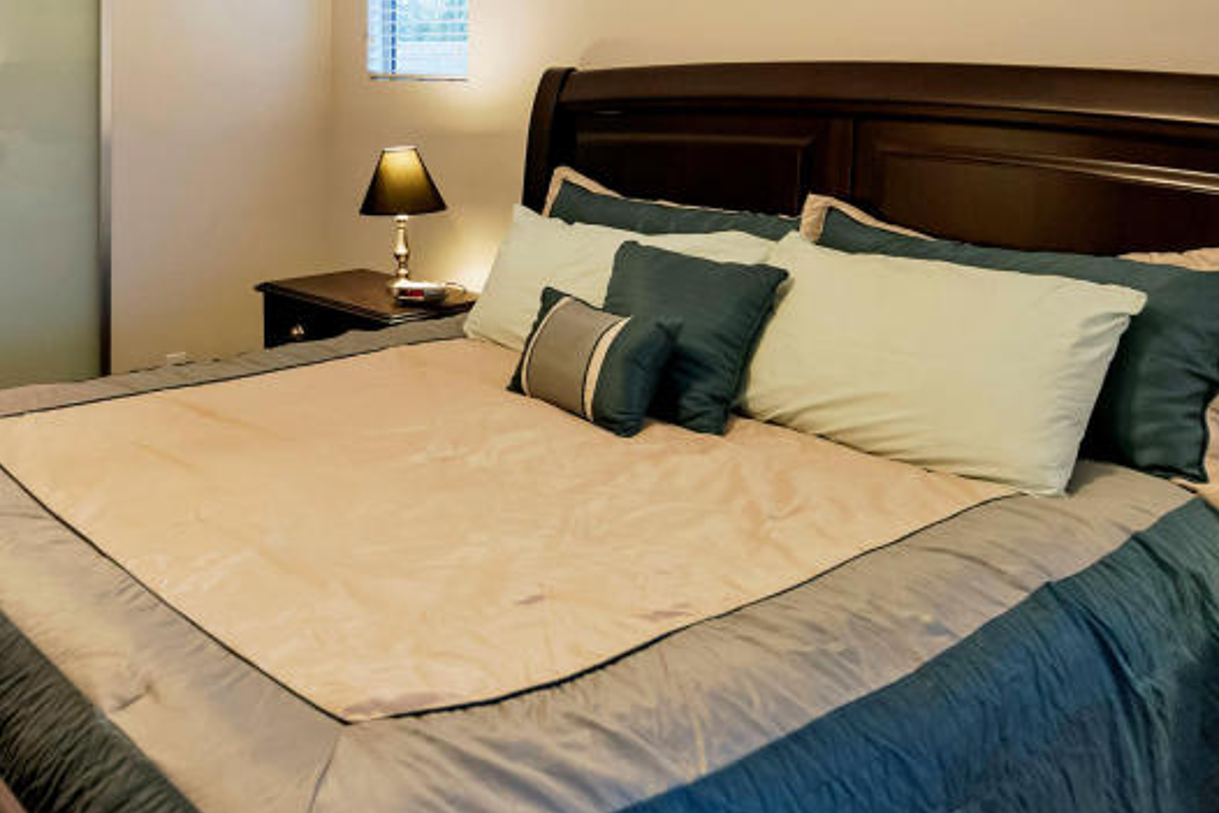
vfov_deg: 35.8
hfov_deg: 52.4
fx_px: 1185
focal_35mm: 35
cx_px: 331
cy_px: 91
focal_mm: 16
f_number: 2.8
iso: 2000
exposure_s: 1/60
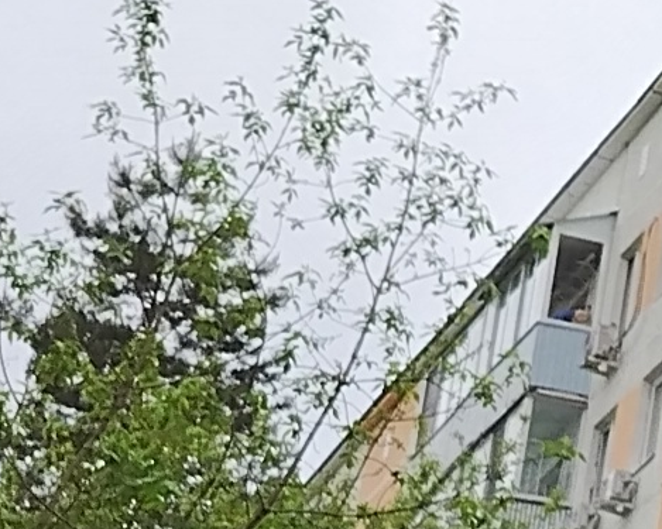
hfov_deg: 8.5
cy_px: 192
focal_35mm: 200
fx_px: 3918
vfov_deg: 7.7
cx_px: 1763
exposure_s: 1/512
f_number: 1.75
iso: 100
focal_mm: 5.25
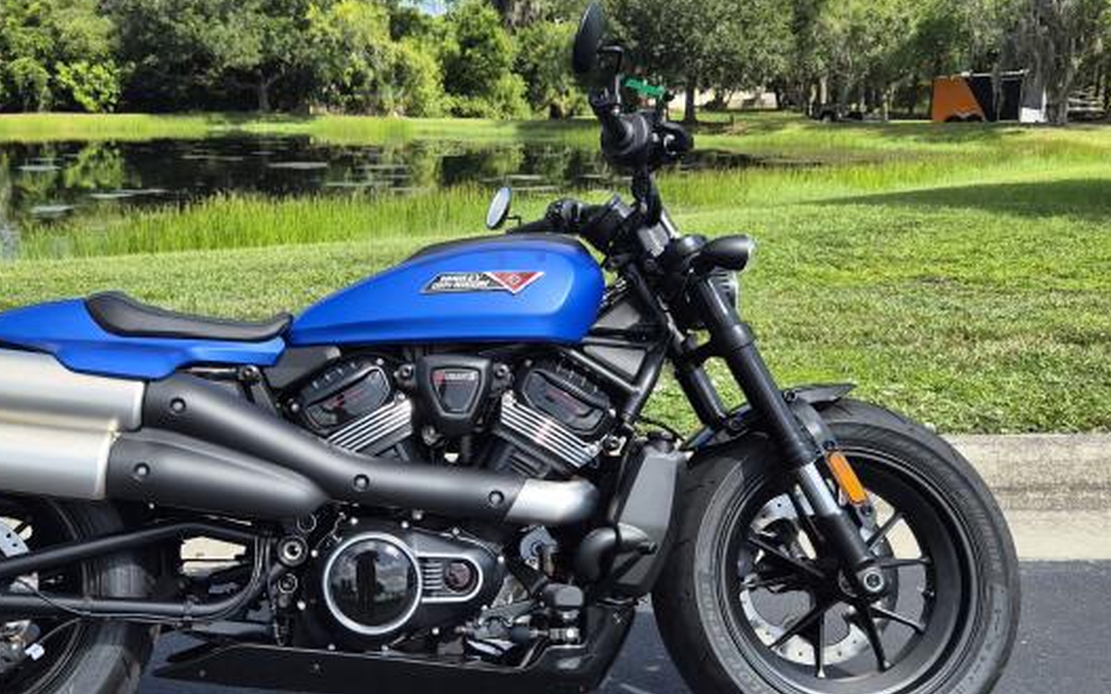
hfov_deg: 51.8
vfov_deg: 34.3
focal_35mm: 37
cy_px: 416
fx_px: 1120
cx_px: 377
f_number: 1.8
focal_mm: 5.4
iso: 80
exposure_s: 1/3128
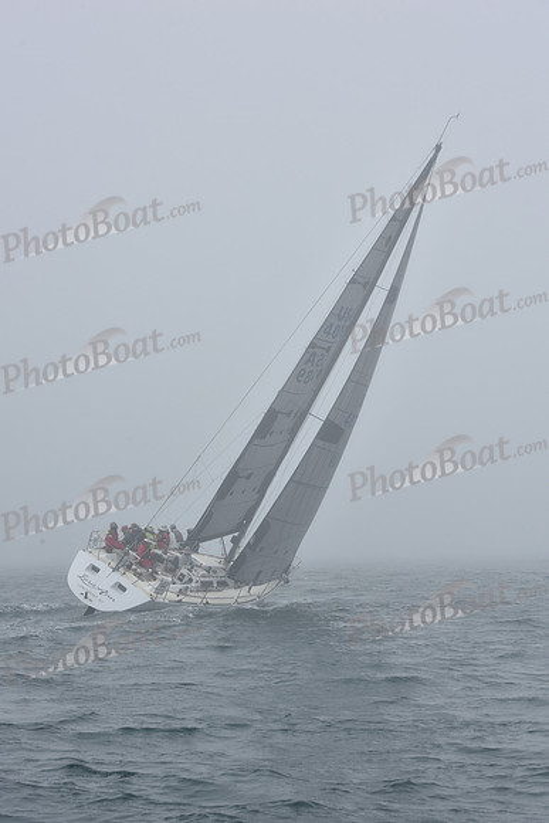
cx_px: 274
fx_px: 1600
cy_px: 412
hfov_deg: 19.5
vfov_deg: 28.8
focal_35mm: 70
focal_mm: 70
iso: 250
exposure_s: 1/800
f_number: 10
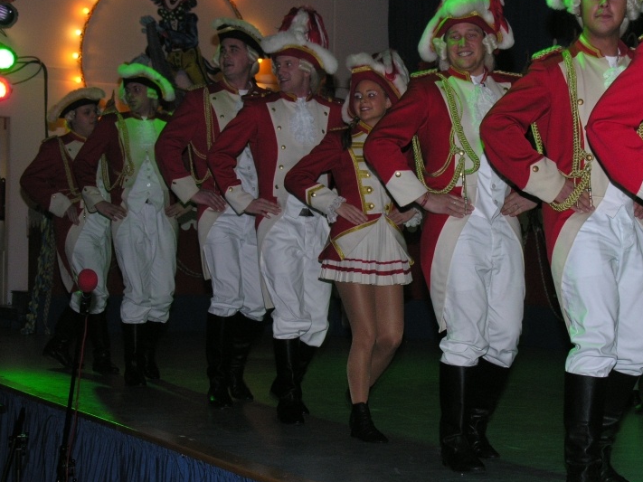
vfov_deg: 20.4
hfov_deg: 27.0
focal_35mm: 72
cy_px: 243
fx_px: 1337
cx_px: 345
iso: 200
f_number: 4
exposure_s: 1/60.1
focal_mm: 16.4
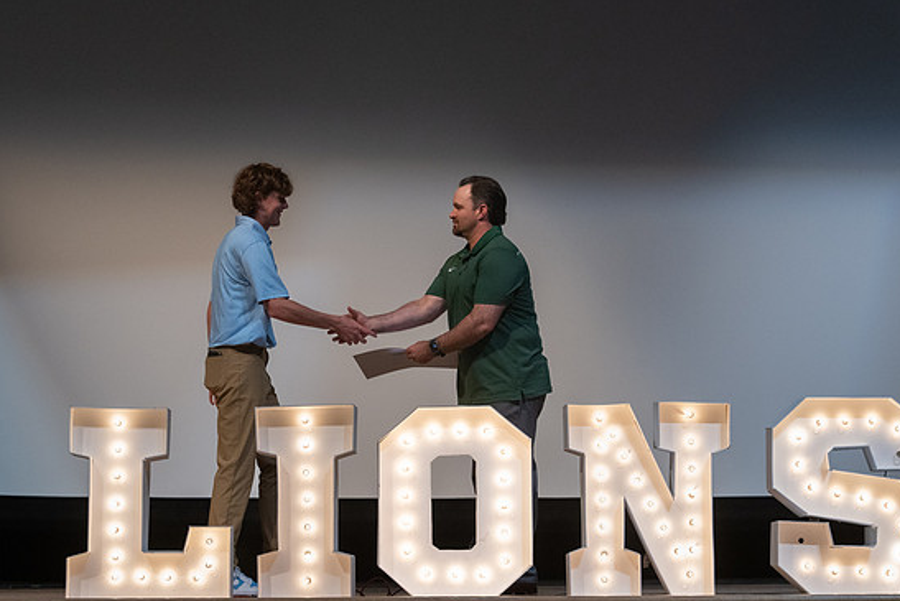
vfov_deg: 16.3
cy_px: 277
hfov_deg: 24.2
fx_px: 2100
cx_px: 441
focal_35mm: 84
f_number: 4.5
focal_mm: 70
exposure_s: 1/320
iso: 5000
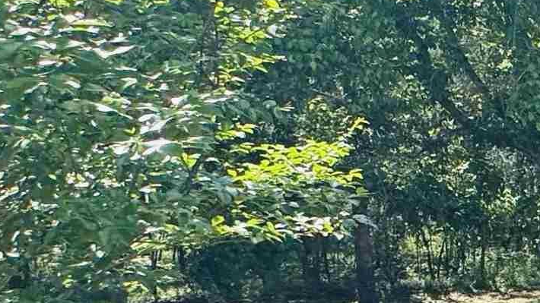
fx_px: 945
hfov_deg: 22.1
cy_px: 99
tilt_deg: -12.4
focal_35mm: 66
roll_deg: -0.5
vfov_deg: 18.2
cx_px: 932
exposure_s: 1/796
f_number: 2.2
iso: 50
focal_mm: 2.22
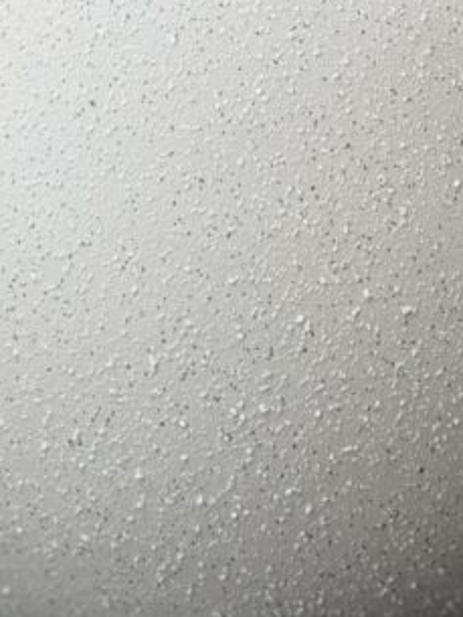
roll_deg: -0.7
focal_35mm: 161
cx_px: 239
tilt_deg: -4.2
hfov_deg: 9.2
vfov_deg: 12.0
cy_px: -107
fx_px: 2869
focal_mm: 6.76
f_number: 1.78
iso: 64
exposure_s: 1/60
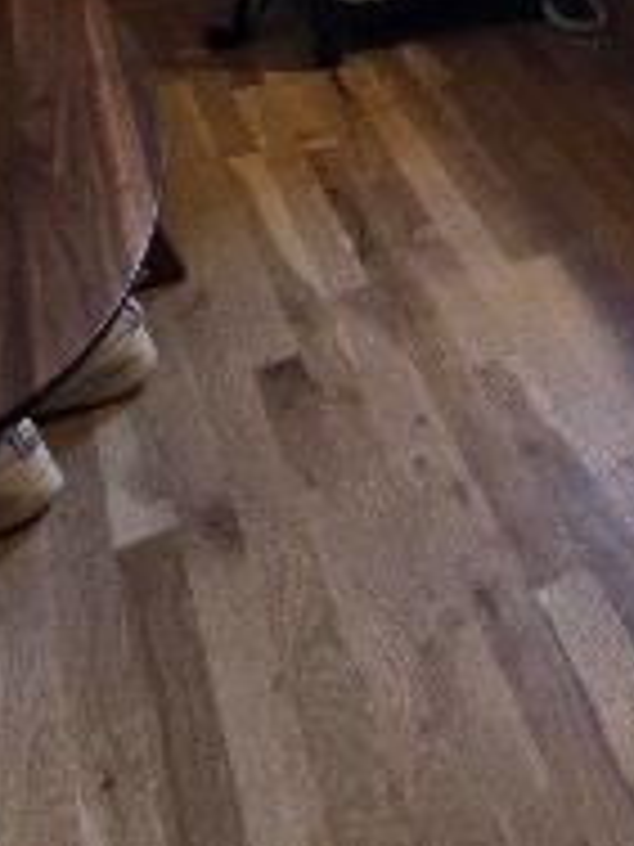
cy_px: -202
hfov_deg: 21.1
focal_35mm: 53
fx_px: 1294
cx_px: 1057
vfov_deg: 30.1
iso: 200
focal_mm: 2.2
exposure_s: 1/60
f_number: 2.2
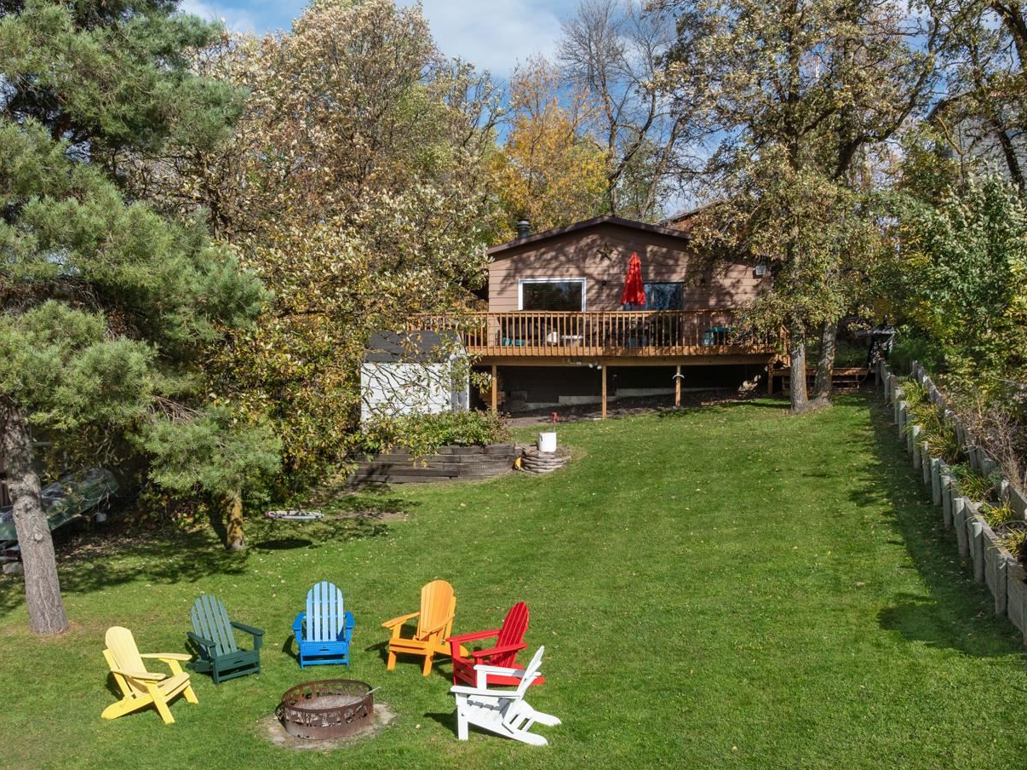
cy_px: 530
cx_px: 484
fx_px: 1009
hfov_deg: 53.9
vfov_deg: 41.1
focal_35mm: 34
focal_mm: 12.29
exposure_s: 1/320
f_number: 7.1
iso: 100
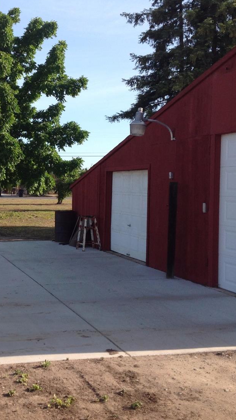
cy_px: 208
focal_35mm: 52
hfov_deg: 22.6
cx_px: 32
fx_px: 578
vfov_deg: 39.9
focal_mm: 4.28
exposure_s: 1/1209
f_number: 2.4
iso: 50
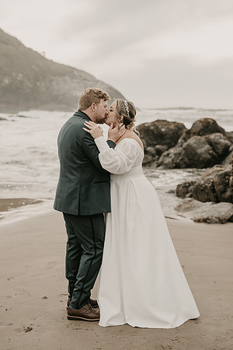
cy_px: 175
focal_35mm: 50
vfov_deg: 39.6
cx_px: 116
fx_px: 485
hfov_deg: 27.0
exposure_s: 1/5000
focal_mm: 50
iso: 640
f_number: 2.5
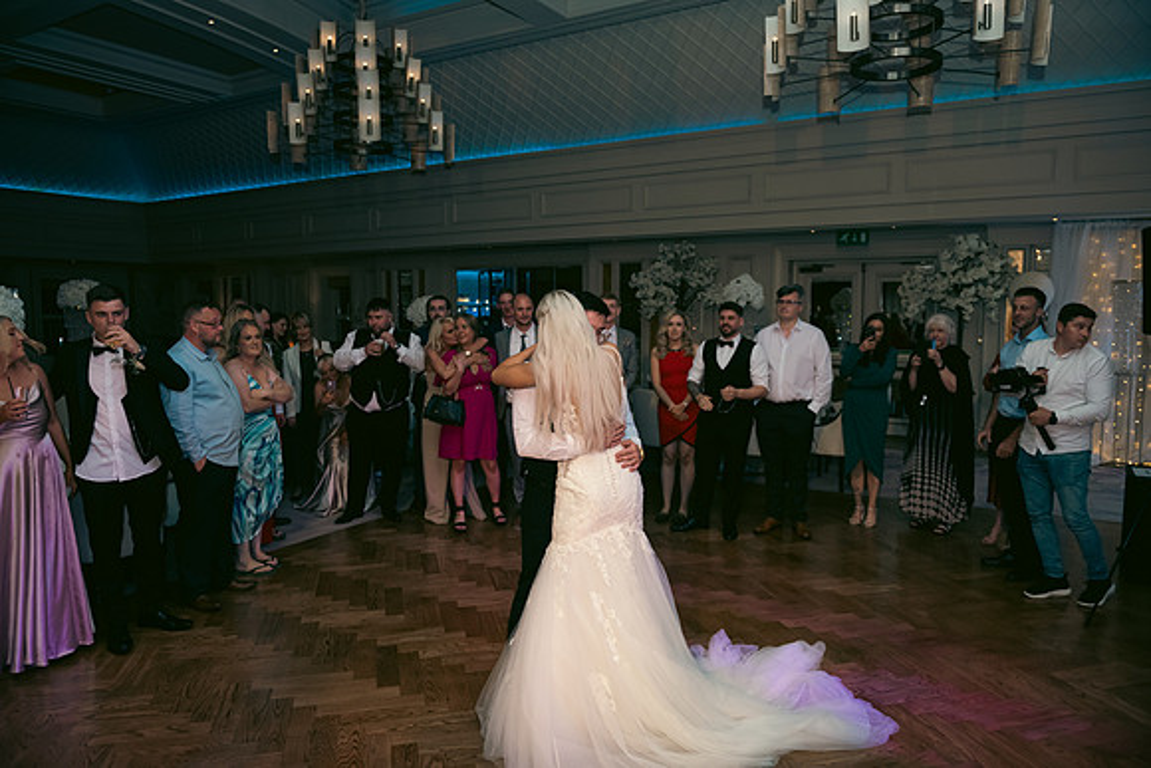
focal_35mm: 24
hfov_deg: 73.7
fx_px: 767
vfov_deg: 53.2
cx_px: 576
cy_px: 384
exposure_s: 1/160
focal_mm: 24
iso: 640
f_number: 3.5
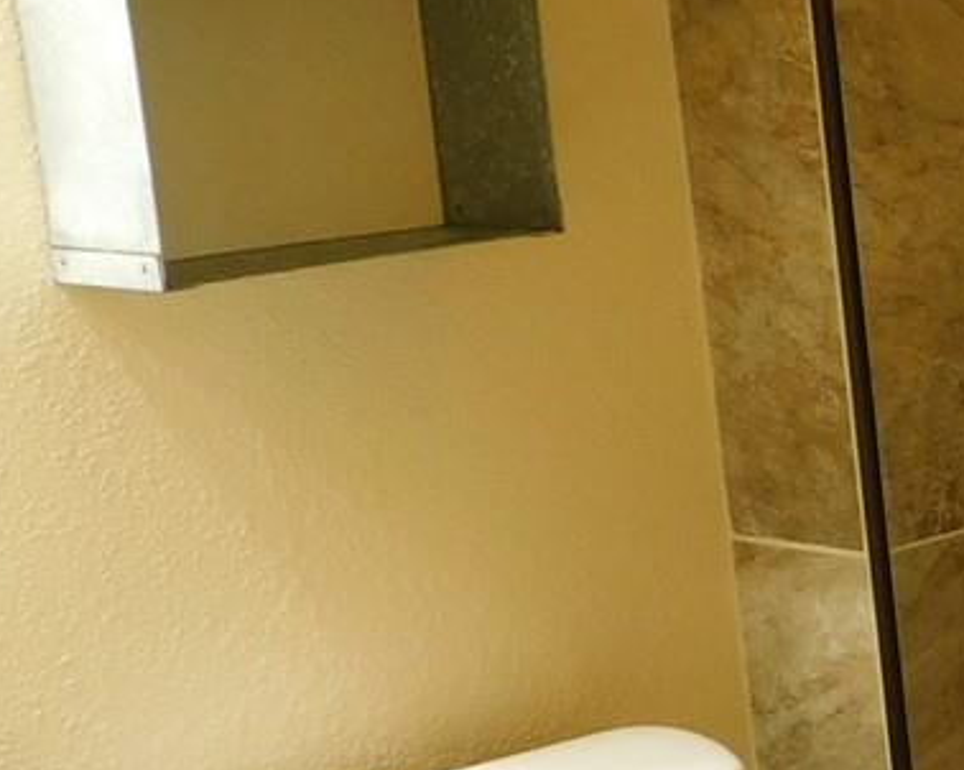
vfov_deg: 16.2
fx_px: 2709
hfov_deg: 18.4
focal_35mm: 95
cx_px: 1347
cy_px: 490
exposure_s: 1/30
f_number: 3
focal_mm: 4
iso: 200
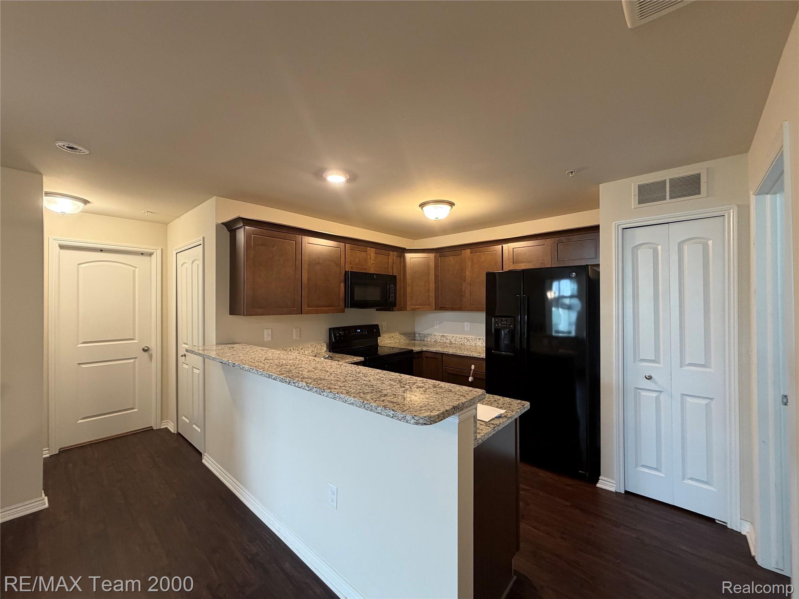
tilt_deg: +1.2
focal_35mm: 14
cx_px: 400
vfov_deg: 85.7
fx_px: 323
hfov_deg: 102.1
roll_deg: +0.2
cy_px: 300
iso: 200
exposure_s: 1/60
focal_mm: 2.22
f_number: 2.2
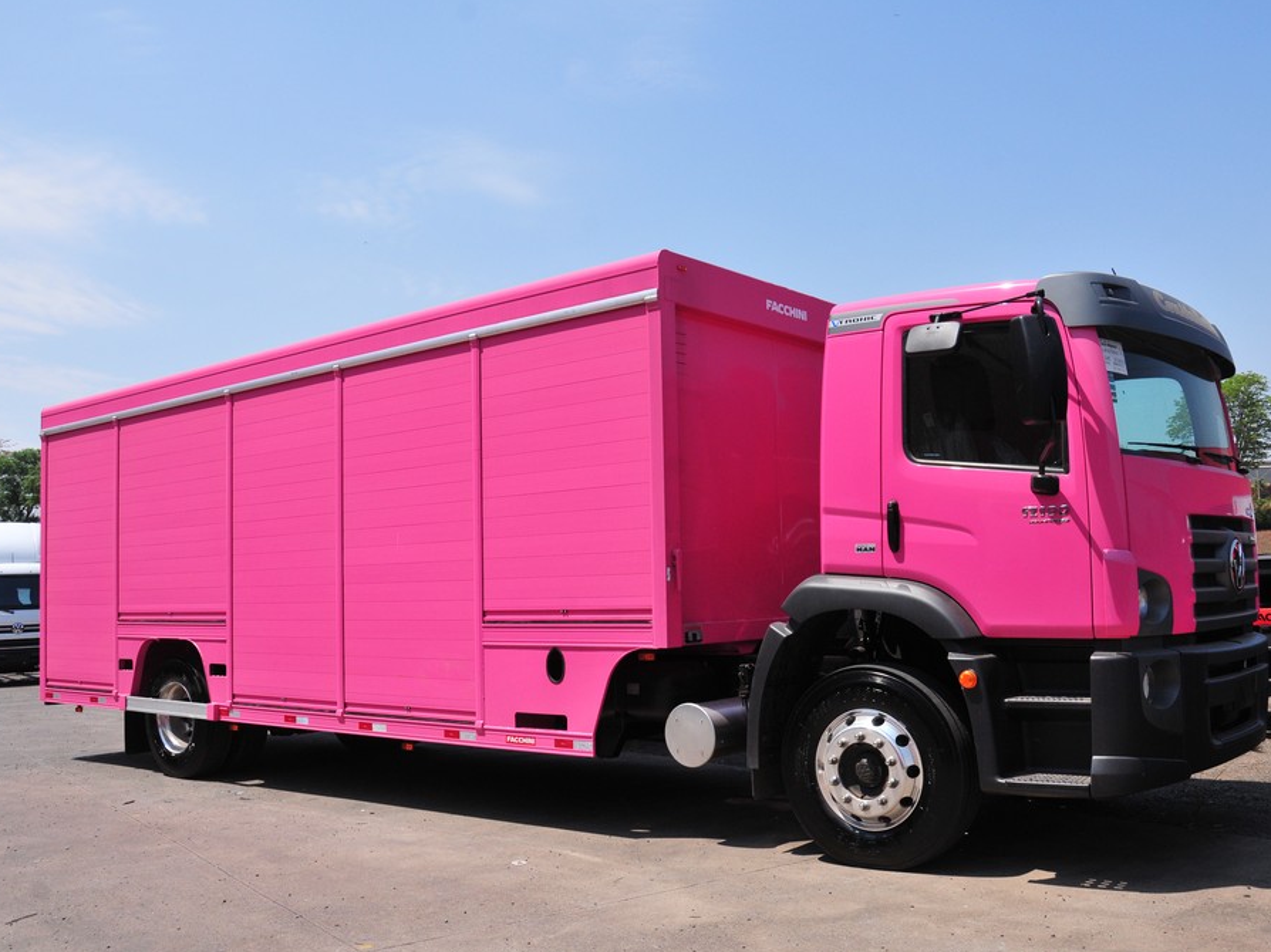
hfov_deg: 55.3
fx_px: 1211
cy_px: 476
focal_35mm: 33
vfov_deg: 42.9
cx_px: 664
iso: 500
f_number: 10
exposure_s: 1/400
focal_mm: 20
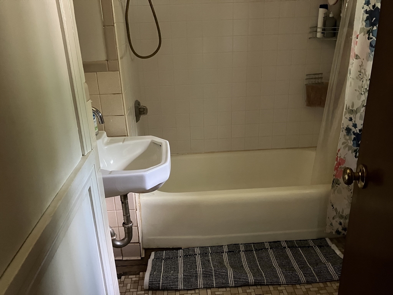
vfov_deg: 49.7
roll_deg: +1.0
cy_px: 148
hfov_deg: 63.4
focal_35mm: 28
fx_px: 318
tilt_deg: -20.9
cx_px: 196
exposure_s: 1/24
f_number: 1.8
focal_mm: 3.99
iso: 640
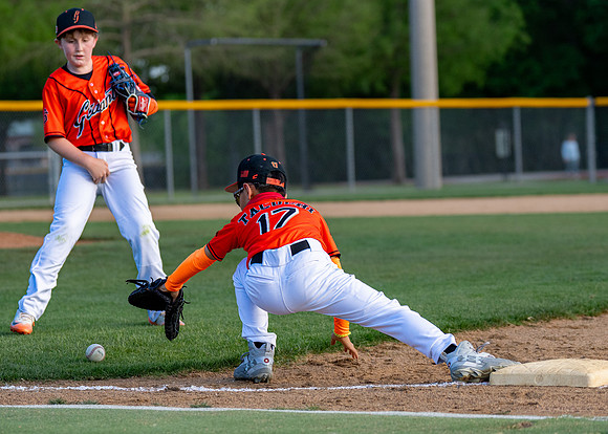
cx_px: 319
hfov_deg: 11.3
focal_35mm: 178
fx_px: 3078
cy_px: 225
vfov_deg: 8.1
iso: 400
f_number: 2.8
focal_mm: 93
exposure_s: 1/2500
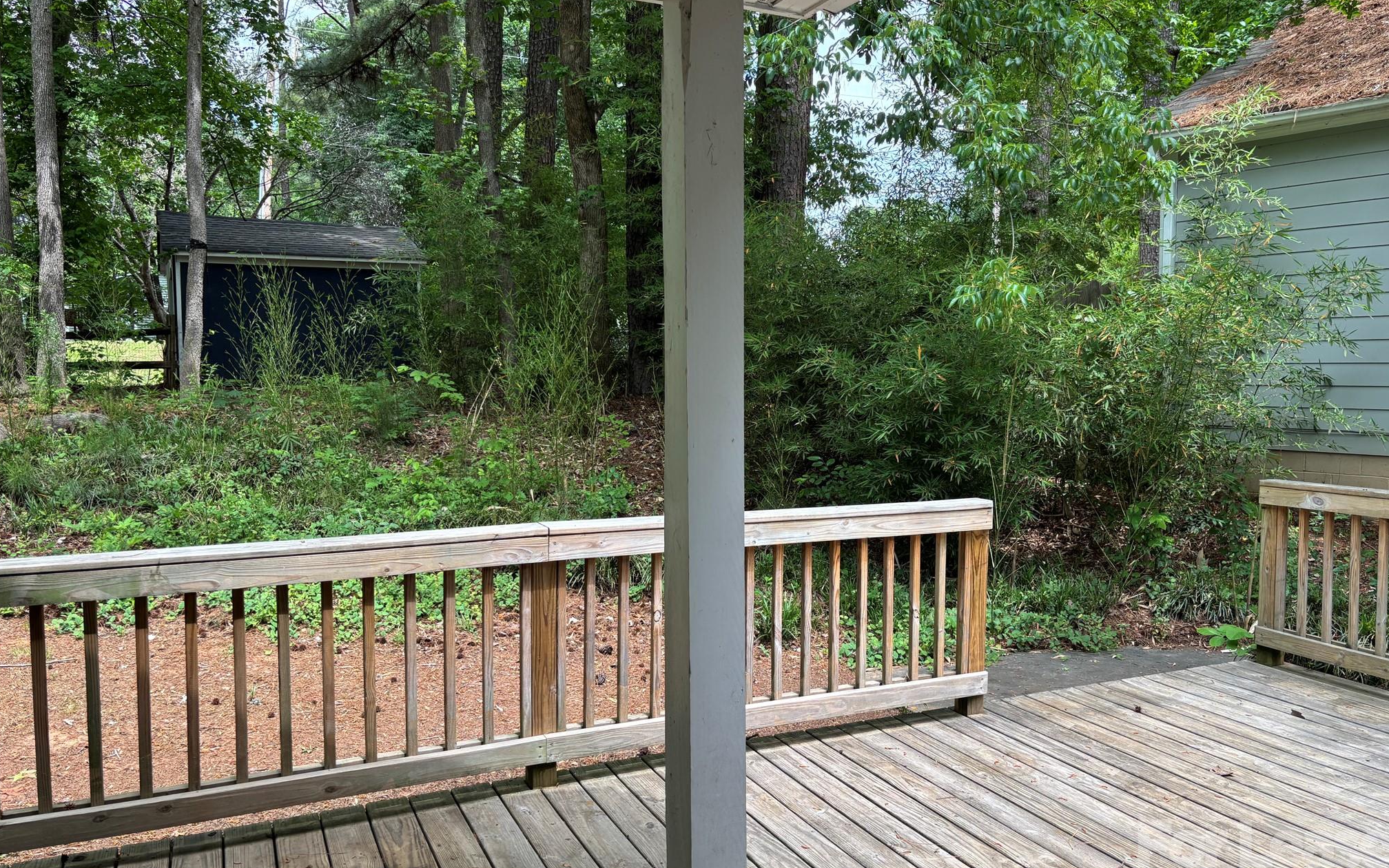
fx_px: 1060
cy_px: 426
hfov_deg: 66.5
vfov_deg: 44.5
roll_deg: -0.1
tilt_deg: -4.4
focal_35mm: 28
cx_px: 697
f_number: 1.6
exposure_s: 1/525
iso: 50
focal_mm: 5.96
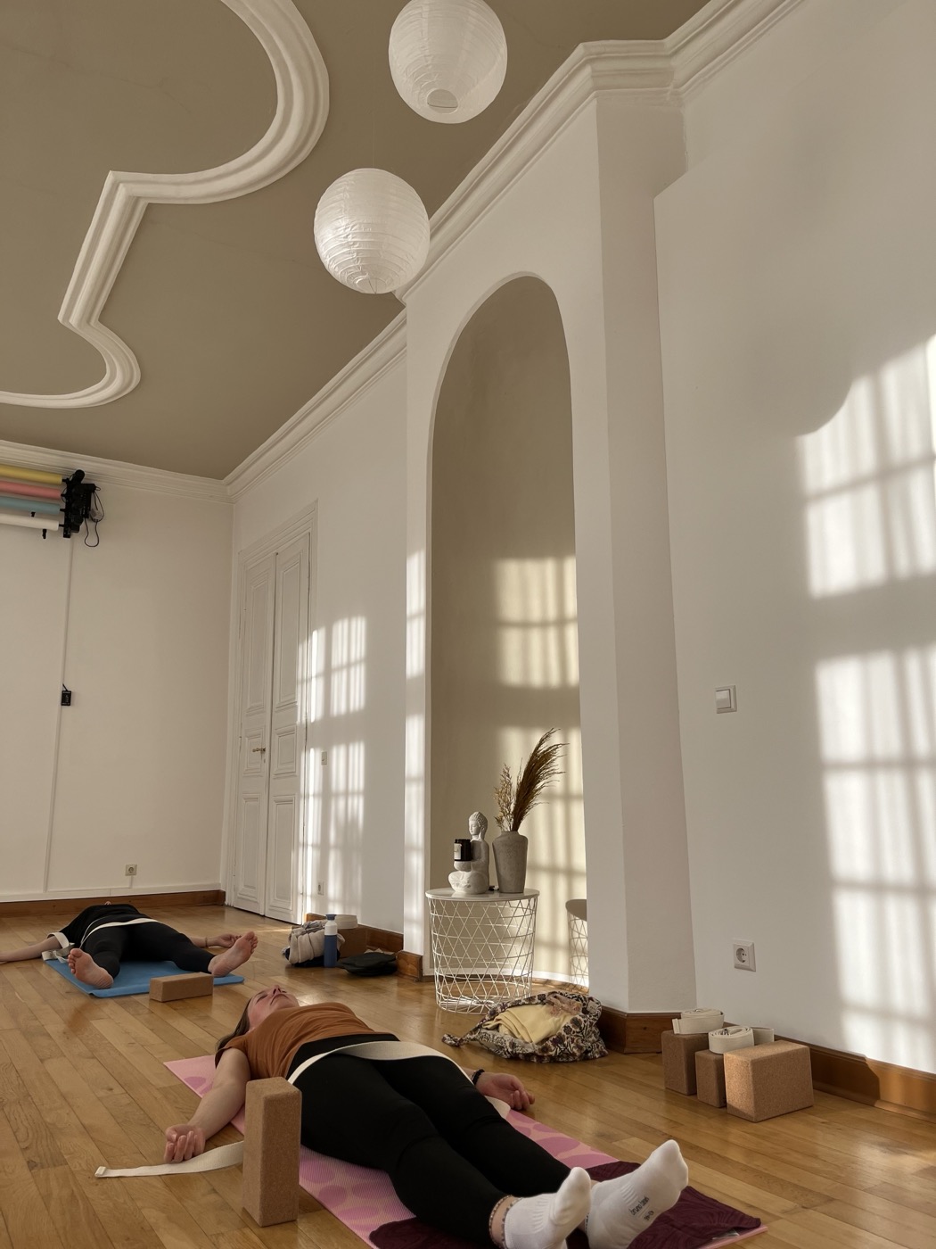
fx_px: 937
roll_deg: +1.2
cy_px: 624
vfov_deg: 67.3
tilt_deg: +10.6
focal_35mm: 26
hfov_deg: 53.1
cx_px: 468
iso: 50
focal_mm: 5.1
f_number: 1.6
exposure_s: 1/615
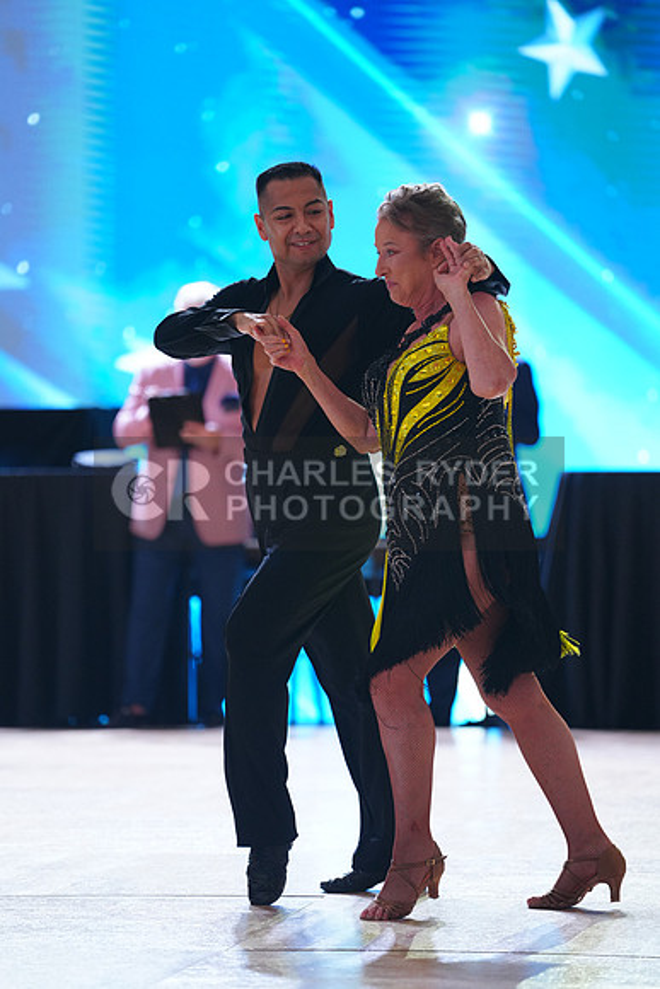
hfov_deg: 8.3
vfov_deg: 12.4
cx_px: 330
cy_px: 494
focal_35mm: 165
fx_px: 4534
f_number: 2.8
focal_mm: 165
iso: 1250
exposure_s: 1/400
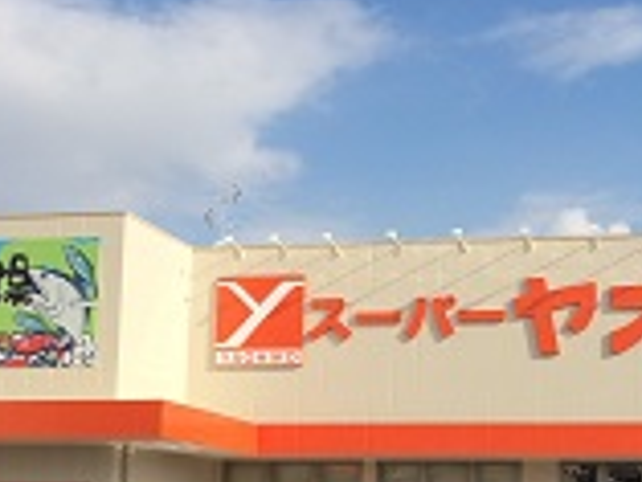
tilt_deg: +8.6
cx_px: 433
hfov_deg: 26.1
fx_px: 1373
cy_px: 351
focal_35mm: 74
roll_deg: -1.2
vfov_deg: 19.8
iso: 32
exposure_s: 1/2564
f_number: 2.2
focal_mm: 4.15
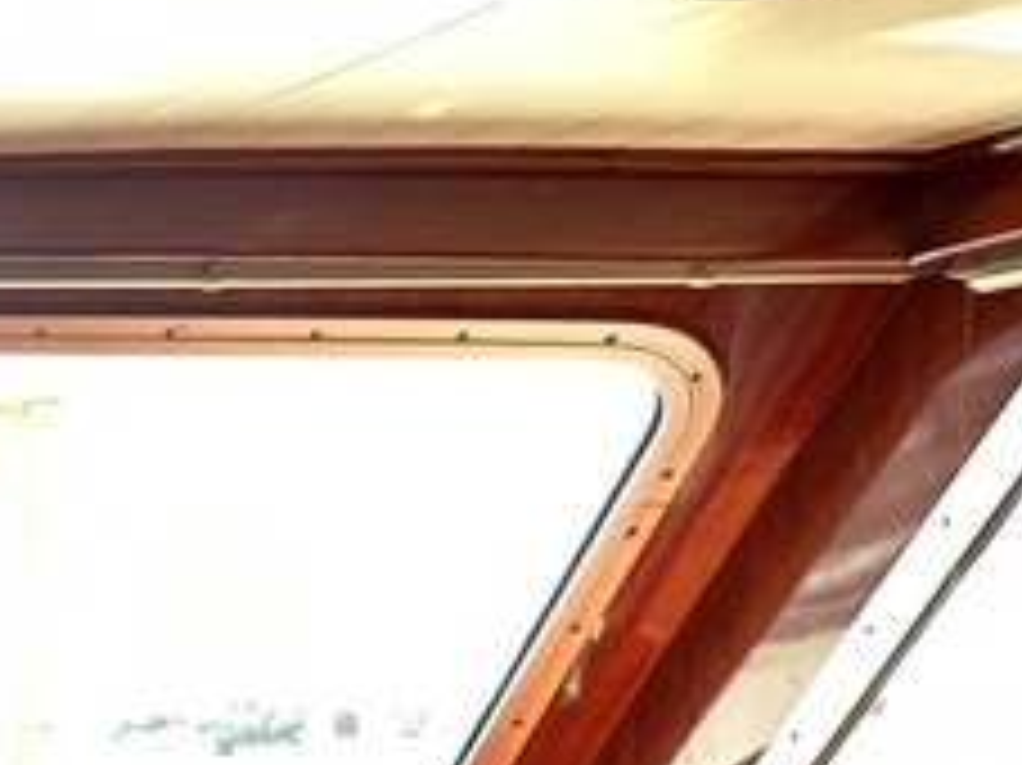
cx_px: -1310
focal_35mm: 74
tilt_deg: -8.4
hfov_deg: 15.9
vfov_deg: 18.1
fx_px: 2184
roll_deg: +2.1
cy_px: 1089
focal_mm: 2.22
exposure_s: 1/99
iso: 125
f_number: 2.2
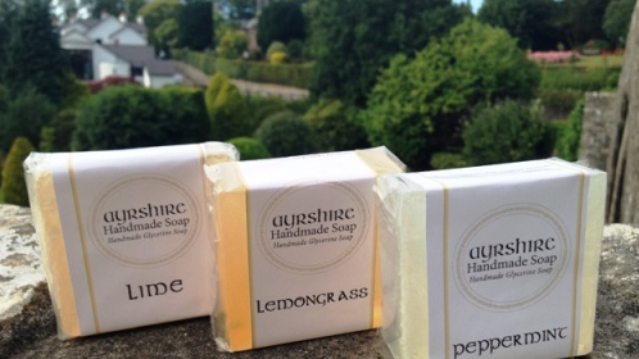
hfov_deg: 54.0
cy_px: 218
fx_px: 627
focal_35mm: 37
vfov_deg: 31.9
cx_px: 313
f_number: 2.4
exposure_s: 1/861
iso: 50
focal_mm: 4.12
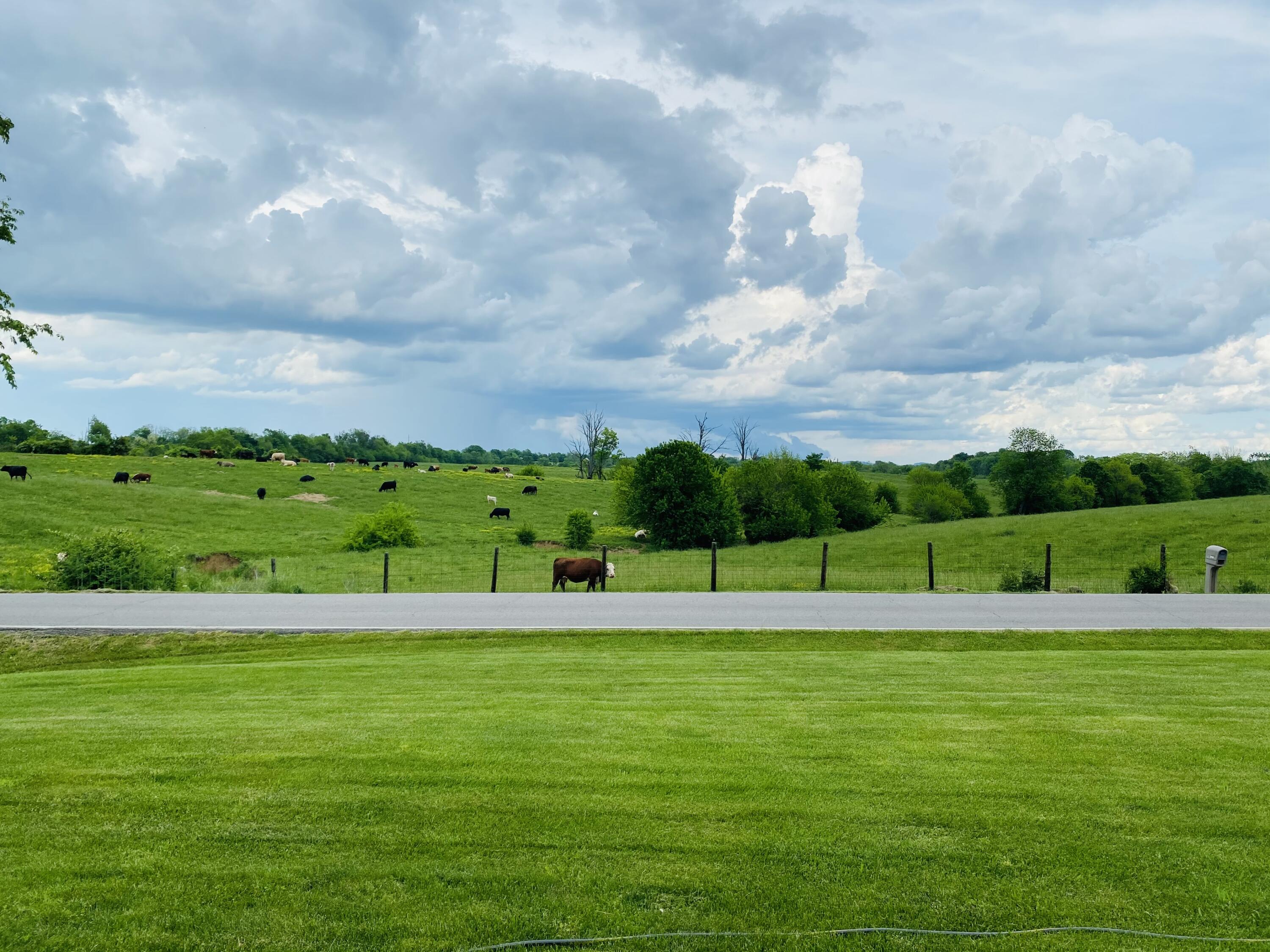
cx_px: 635
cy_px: 476
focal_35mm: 26
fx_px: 954
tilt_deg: -1.1
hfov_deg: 67.3
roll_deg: -1.1
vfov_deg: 53.1
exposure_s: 1/2625
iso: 32
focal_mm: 4.25
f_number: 1.8
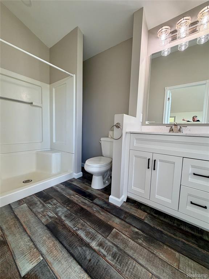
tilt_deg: -4.2
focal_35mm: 14
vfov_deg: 102.1
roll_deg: -1.7
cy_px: 140
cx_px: 104
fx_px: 113
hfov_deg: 85.7
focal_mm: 2.22
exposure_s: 1/120
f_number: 2.2
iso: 250
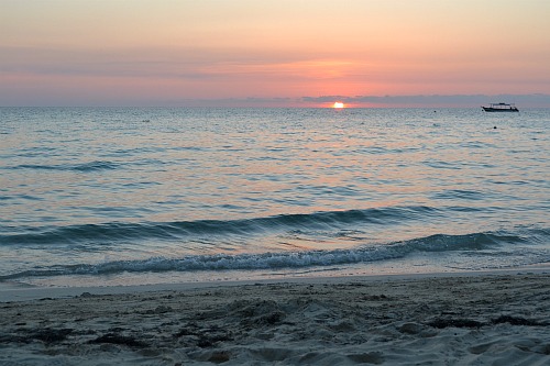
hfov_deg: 37.9
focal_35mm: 52
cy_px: 183
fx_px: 802
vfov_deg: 25.7
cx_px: 275
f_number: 5.6
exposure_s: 1/125
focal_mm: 35
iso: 360
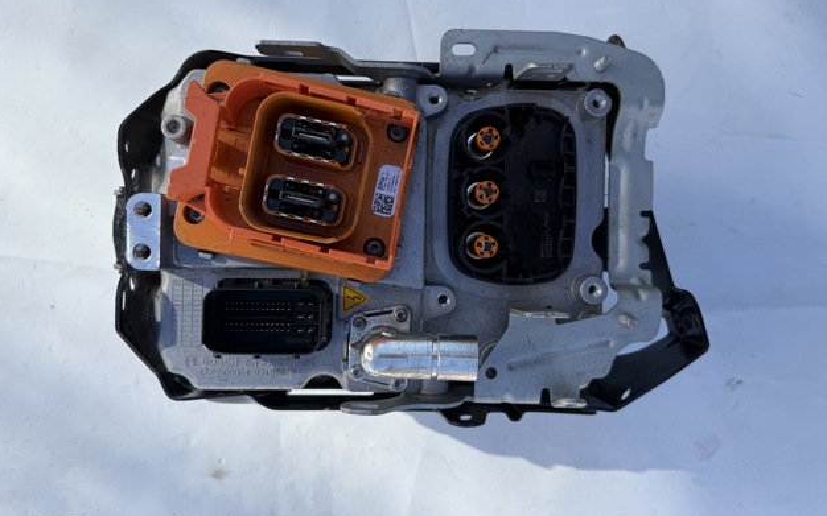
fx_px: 586
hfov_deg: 70.4
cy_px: 236
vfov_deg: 47.5
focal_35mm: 26
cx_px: 416
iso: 80
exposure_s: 1/1689
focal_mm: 6.76
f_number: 1.78
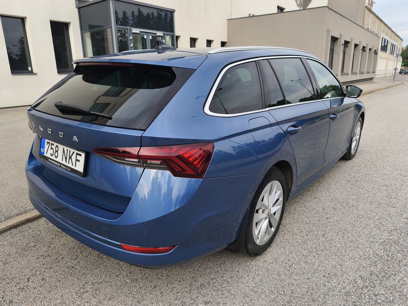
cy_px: 153
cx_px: 204
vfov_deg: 58.9
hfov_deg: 73.9
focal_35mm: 23
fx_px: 271
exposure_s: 1/367
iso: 50
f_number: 1.65
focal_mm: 6.18
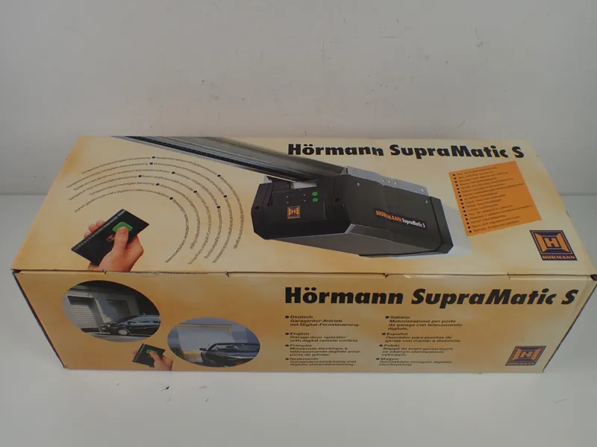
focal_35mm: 30
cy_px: 224
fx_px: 517
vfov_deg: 46.8
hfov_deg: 60.0
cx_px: 298
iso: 100
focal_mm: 5.5
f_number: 2.3
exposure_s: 1/125
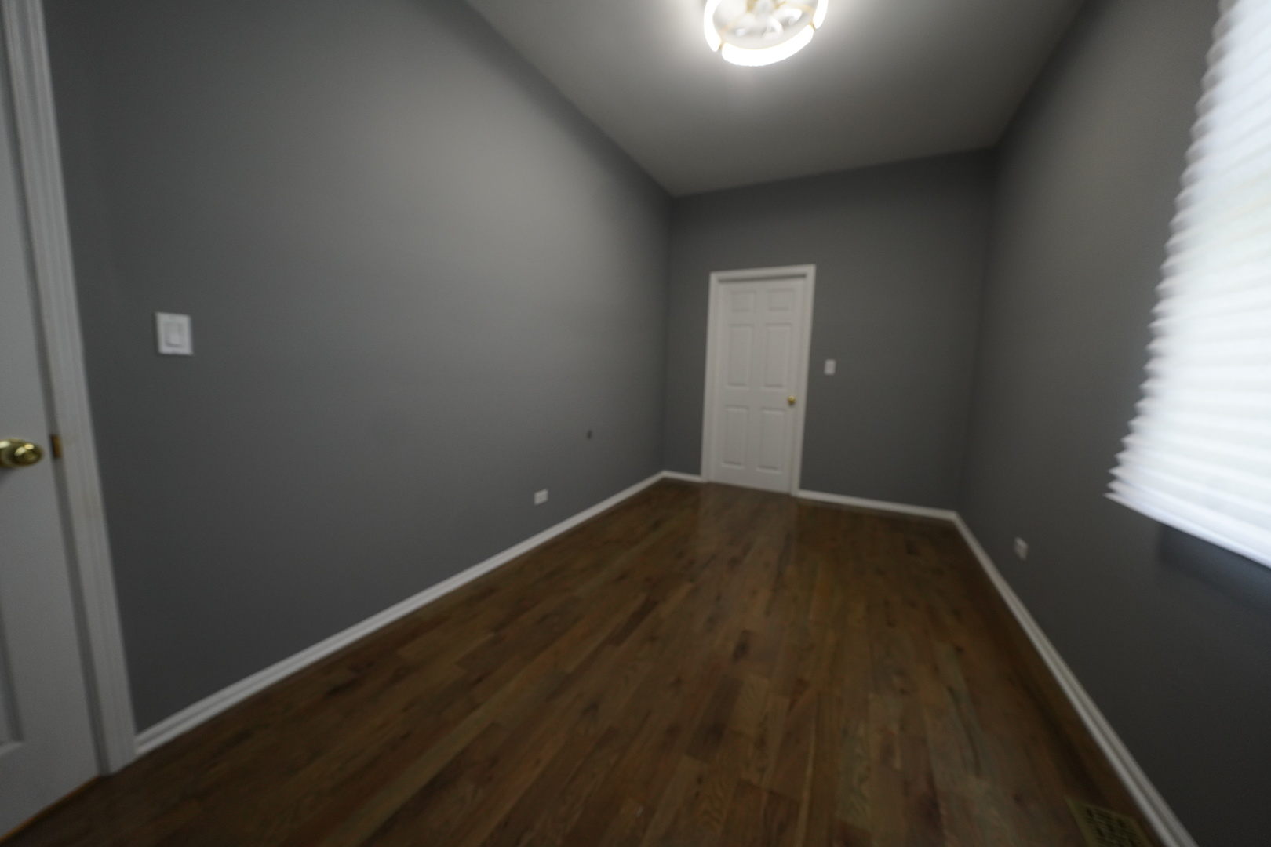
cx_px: 636
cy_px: 424
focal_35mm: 12
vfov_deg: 90.0
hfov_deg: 112.6
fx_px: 424
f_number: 2.8
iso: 1600
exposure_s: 1/160
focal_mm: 12
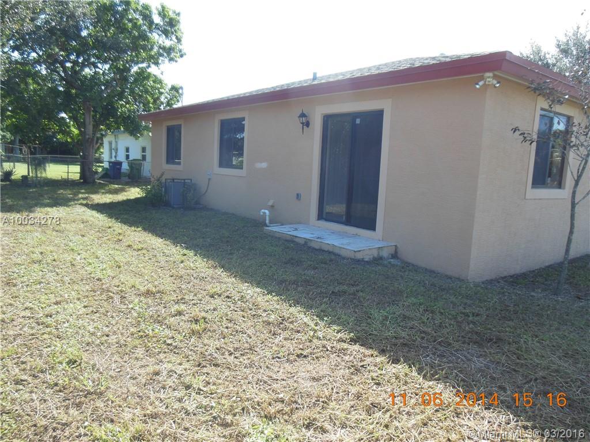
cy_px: 221
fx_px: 426
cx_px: 295
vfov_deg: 54.9
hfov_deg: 69.4
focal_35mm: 25
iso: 125
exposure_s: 1/500
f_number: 3.2
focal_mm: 4.5
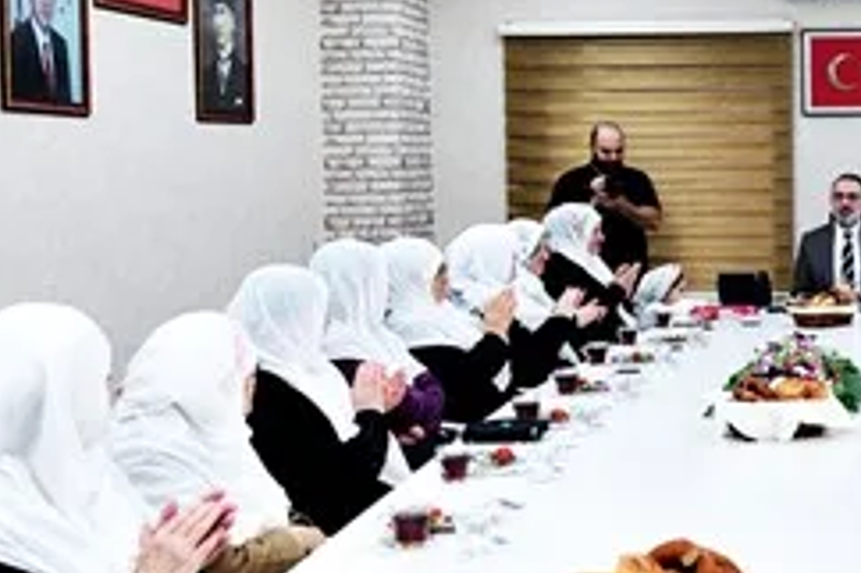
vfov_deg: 20.3
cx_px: 825
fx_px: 1601
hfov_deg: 28.5
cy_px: 306
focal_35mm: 67
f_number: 4
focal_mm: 27
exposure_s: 1/125
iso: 800
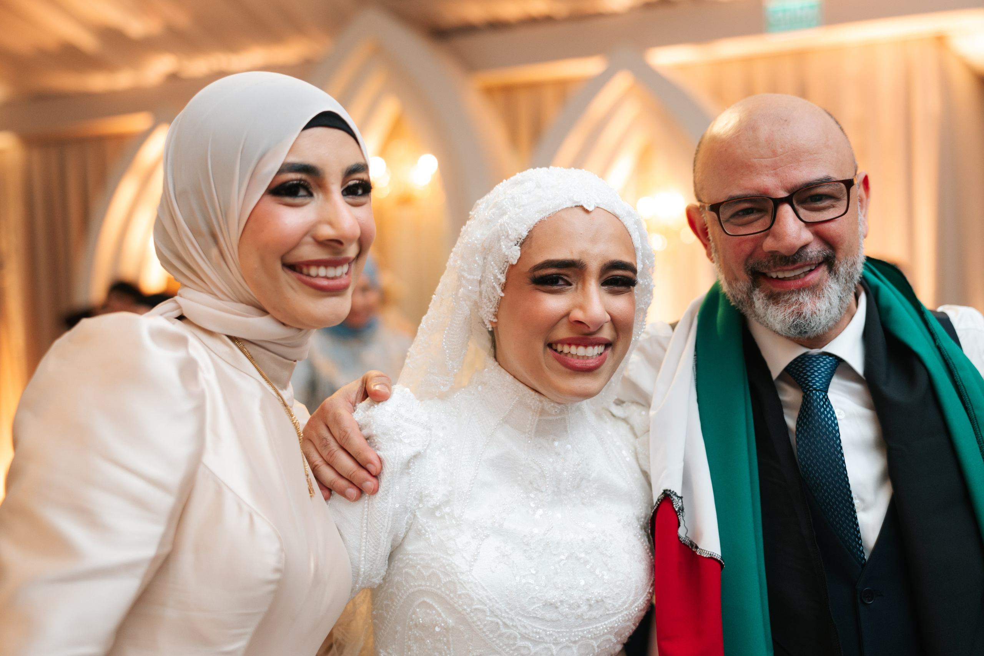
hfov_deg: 43.7
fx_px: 1228
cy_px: 328
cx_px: 492
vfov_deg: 29.9
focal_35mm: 45
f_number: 2.1
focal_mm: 43
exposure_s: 1/160
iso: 800
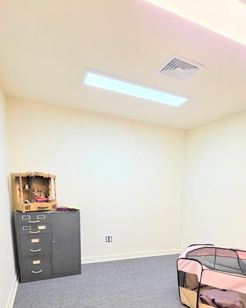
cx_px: 155
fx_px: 200
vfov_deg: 70.3
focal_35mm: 22
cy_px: 229
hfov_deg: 62.1
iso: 80
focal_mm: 2.2
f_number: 1.9
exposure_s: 1/120
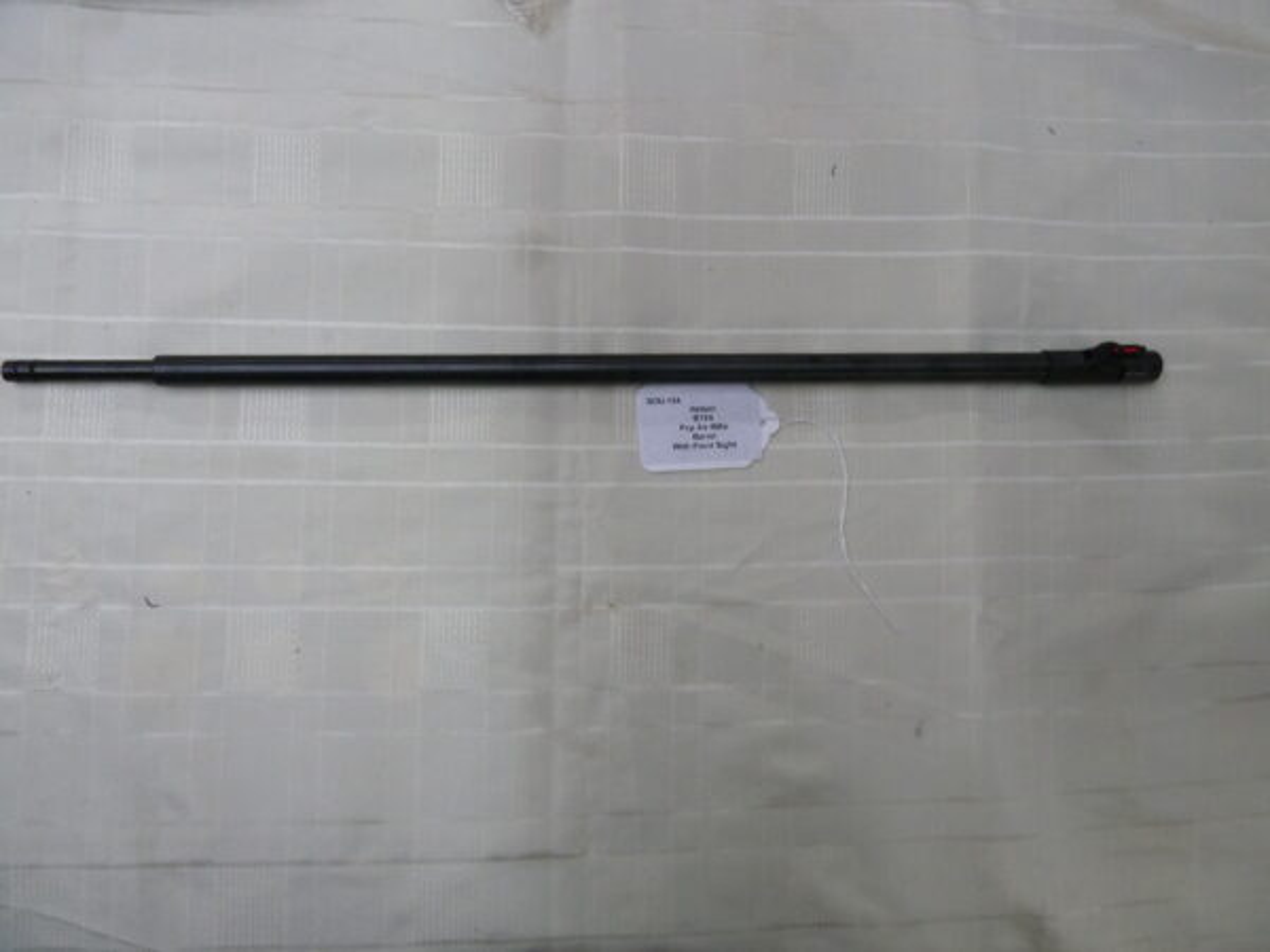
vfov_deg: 54.9
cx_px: 635
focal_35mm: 25
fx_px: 917
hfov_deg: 69.4
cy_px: 476
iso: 250
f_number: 3.3
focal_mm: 4.1
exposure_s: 1/30
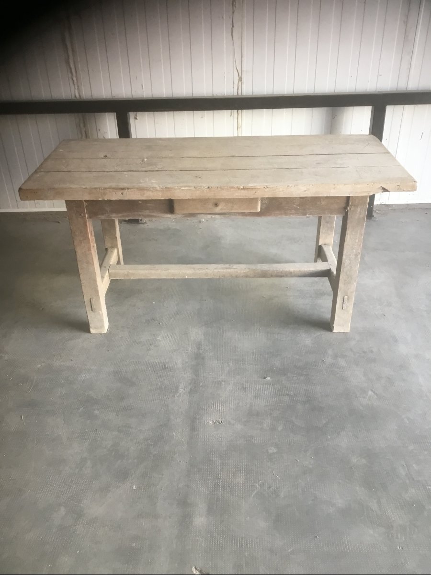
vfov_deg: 58.4
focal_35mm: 31
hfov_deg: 45.4
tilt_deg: -30.6
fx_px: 515
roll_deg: +0.5
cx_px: 216
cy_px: 288
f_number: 2.4
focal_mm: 3.3
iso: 64
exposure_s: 1/33
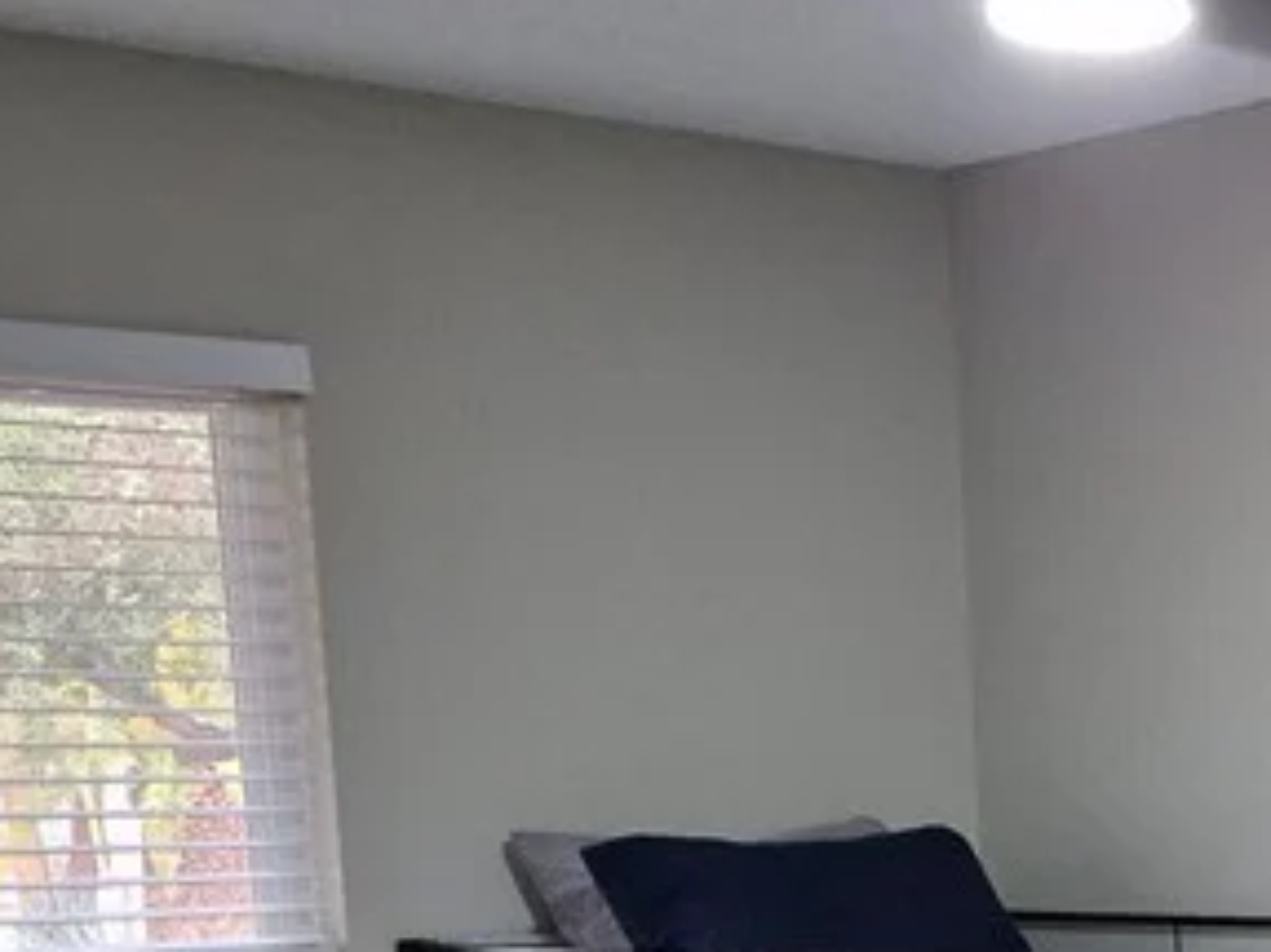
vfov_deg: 16.8
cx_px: 1519
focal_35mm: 82
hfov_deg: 22.1
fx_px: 3010
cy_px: 1284
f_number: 1.8
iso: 800
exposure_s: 1/120
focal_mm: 5.4
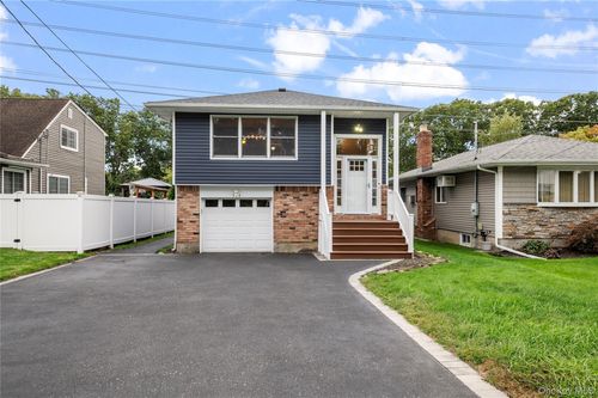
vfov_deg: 55.1
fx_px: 382
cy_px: 199
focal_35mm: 23
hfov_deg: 76.1
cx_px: 299
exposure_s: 1/30
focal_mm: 23
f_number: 8
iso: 100
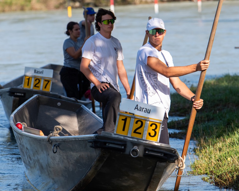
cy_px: 73
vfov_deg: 3.9
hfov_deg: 4.9
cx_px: 134
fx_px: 2781
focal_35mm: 393
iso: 200
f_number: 4.5
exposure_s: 1/1000
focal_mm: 200
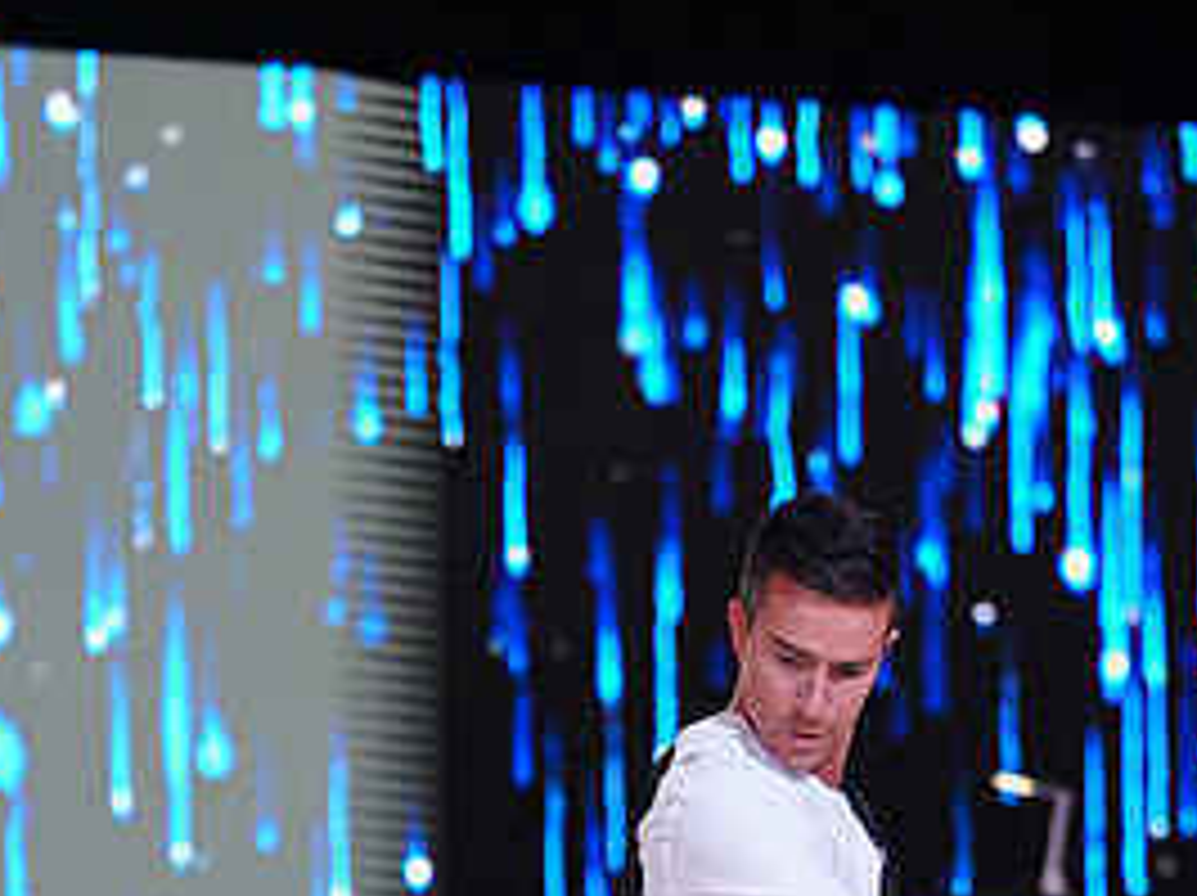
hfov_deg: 8.6
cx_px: 767
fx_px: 7981
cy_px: 1283
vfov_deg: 6.4
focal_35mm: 231
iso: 1250
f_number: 2.8
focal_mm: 110
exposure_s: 1/500
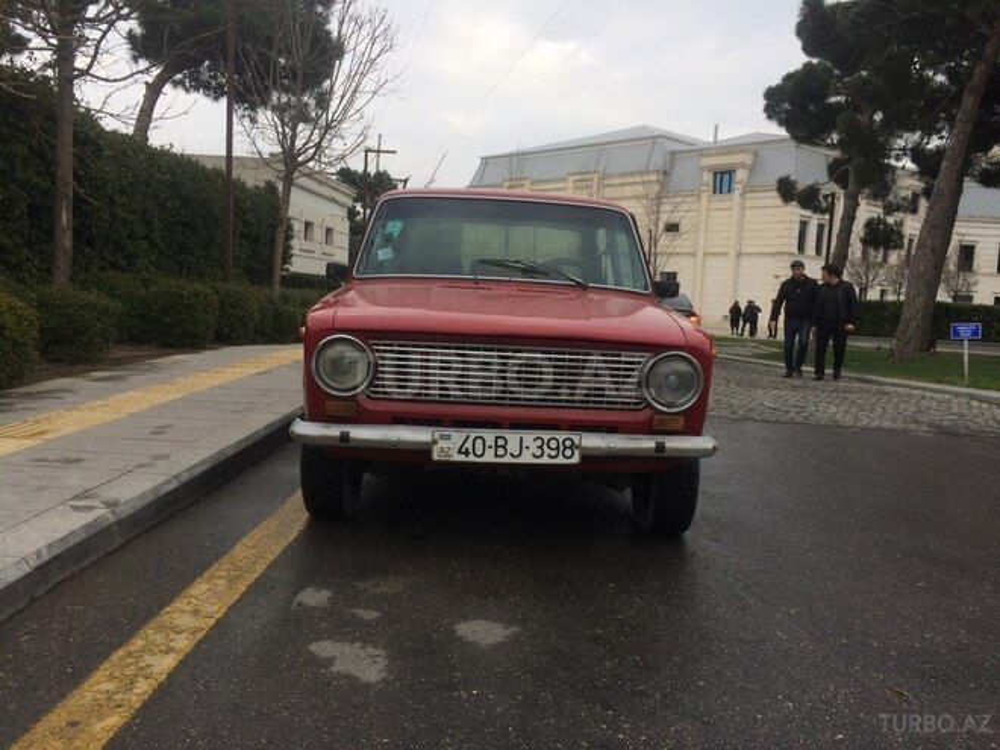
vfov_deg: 48.2
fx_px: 838
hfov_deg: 61.7
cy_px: 375
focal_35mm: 29
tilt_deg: -6.8
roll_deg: -1.9
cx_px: 500
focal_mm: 4.15
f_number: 2.2
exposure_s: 1/277
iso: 32
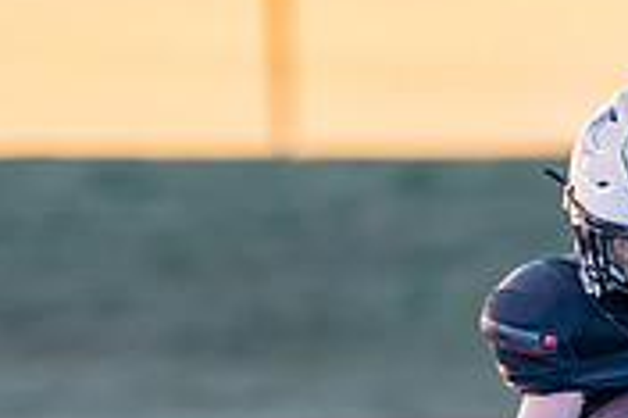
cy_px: 705
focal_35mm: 1054
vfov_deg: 1.3
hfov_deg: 2.0
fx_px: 18369
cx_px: 452
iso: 1000
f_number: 2.8
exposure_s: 1/1250
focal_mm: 200
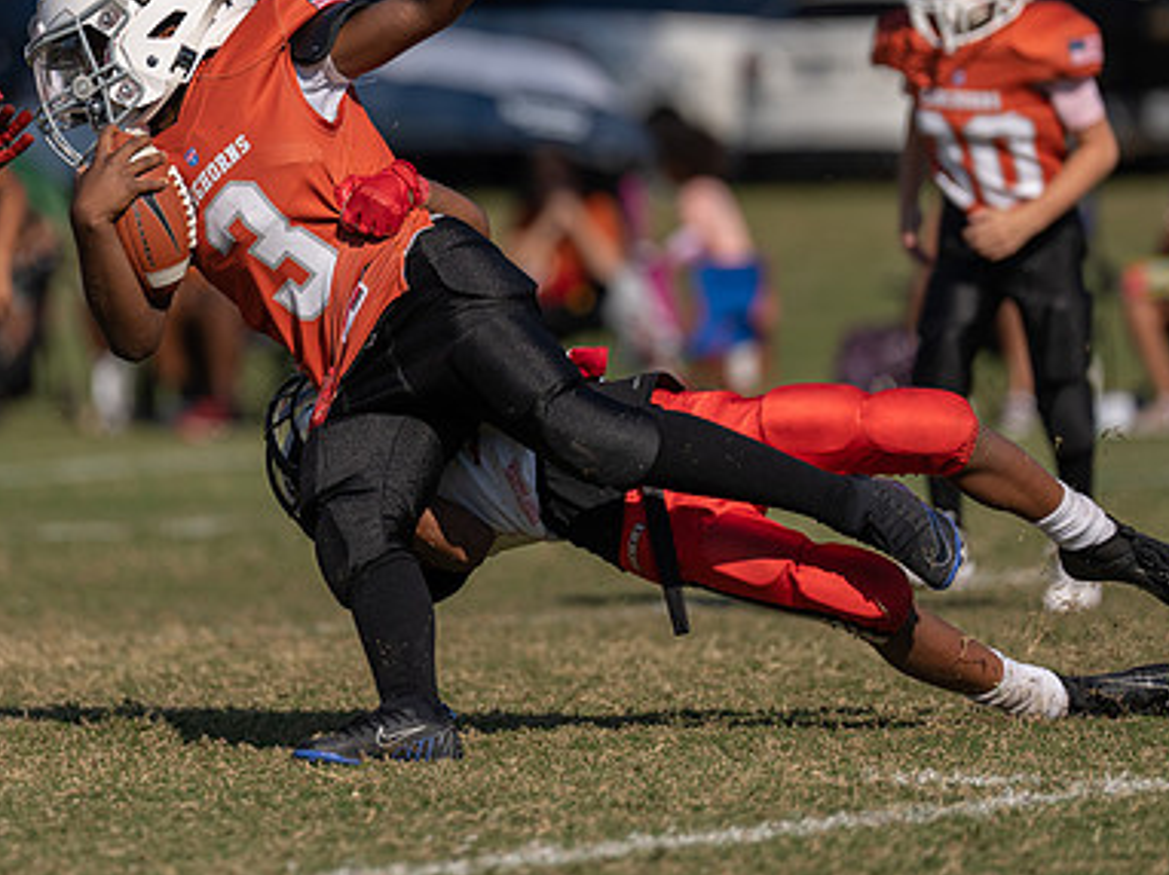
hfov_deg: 5.6
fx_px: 12049
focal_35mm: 357
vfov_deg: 4.2
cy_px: 236
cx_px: 420
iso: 125
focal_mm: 200
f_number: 2.8
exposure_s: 1/4000
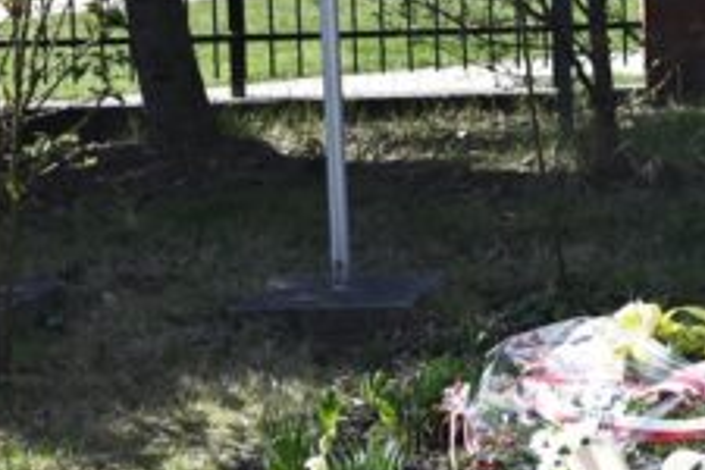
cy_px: 34
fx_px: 2193
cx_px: 852
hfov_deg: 17.4
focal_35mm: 112
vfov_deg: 12.1
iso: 110
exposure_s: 1/250
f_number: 5.6
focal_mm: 28
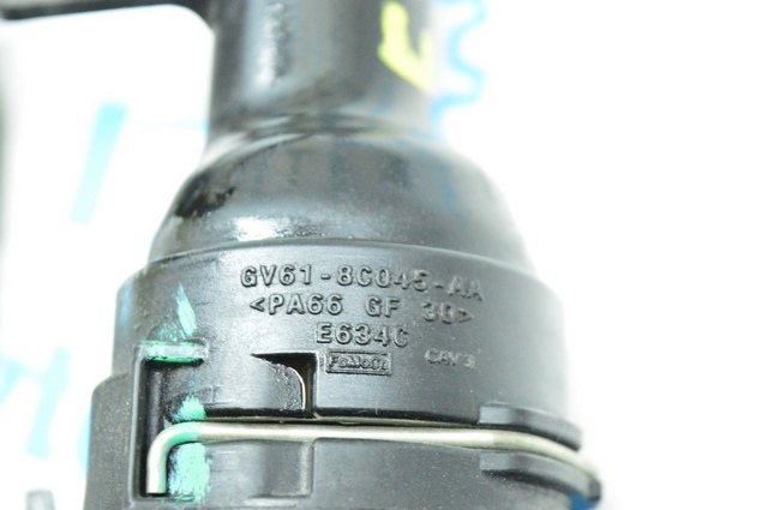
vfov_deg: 16.5
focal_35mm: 82
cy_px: 255
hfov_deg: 24.6
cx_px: 384
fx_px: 1758
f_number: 6.3
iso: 6400
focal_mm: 55
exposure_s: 1/50
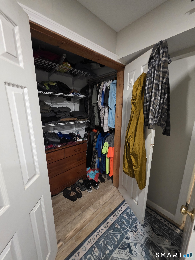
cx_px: 98
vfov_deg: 106.2
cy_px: 130
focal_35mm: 13
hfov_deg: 89.9
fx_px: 98
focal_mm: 2.2
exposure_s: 1/60
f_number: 1.9
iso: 800
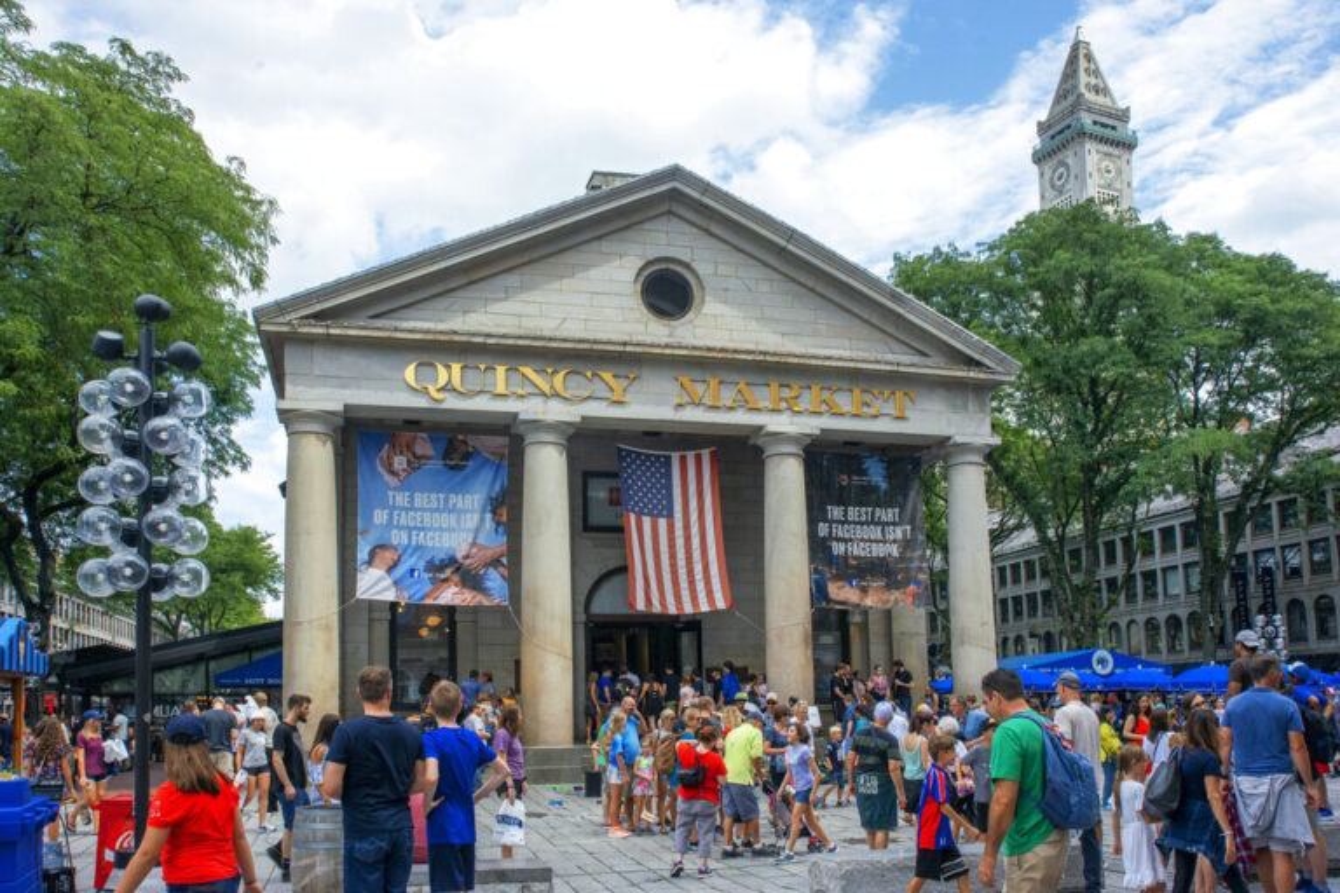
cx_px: 670
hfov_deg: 65.5
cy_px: 446
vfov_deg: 46.4
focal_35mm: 28
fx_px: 1042
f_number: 11
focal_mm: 28
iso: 800
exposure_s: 1/1000
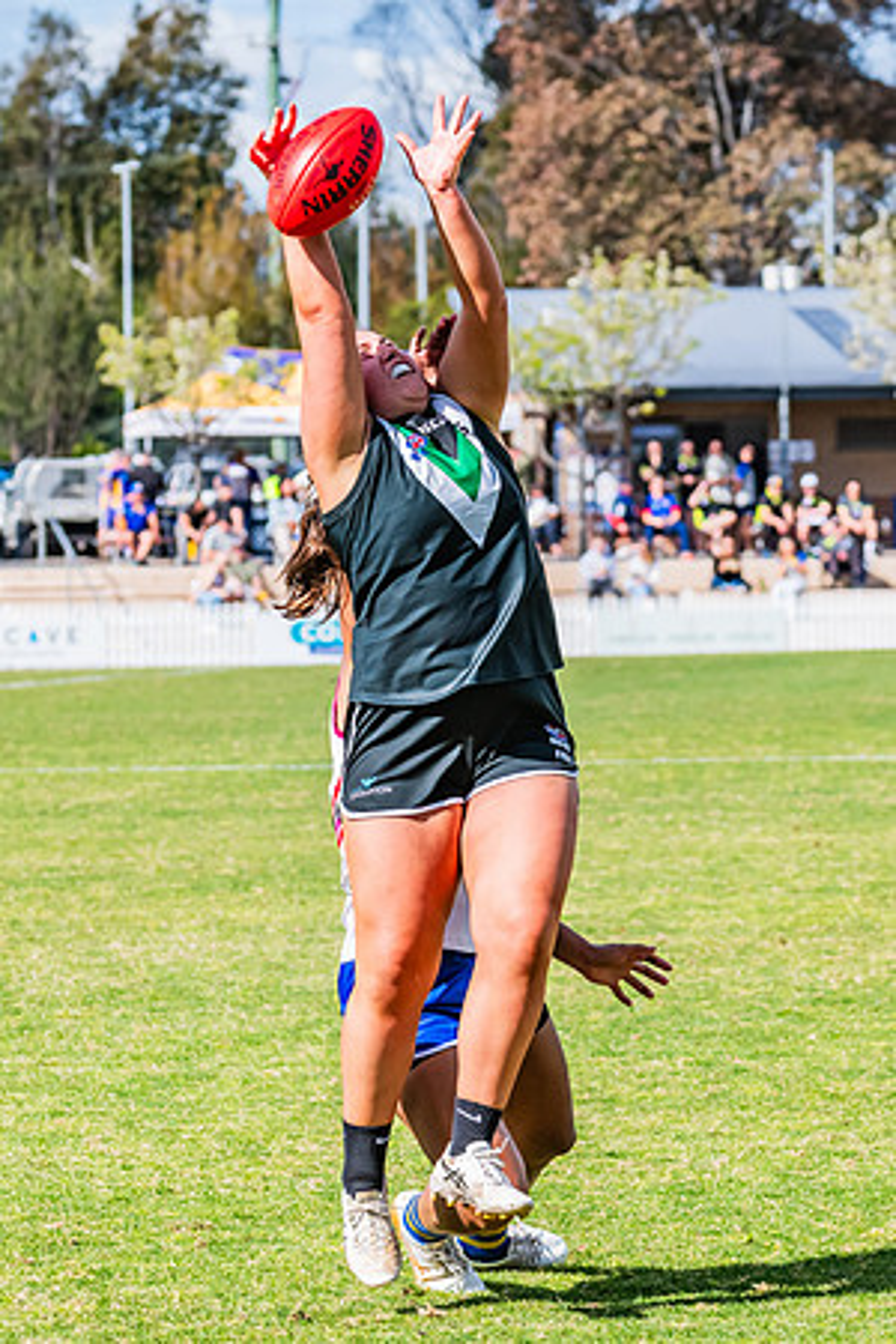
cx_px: 282
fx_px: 9594
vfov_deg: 8.0
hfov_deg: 5.3
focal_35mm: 257
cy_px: 677
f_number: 10
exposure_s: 1/1250
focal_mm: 170
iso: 800
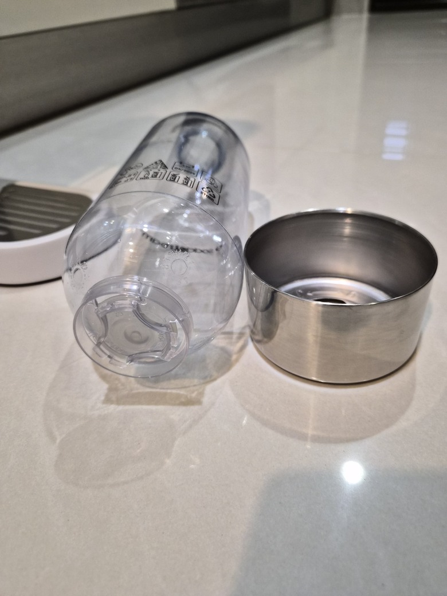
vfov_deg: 73.9
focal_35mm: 23
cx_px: 224
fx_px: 396
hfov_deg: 58.9
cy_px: 298
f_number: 1.8
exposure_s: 1/120
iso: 800
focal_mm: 5.4
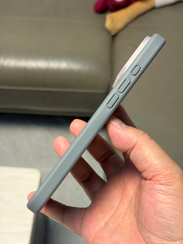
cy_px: 122
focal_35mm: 52
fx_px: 367
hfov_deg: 28.0
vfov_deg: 36.8
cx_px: 92
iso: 64
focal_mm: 5.96
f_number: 1.6
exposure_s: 1/50
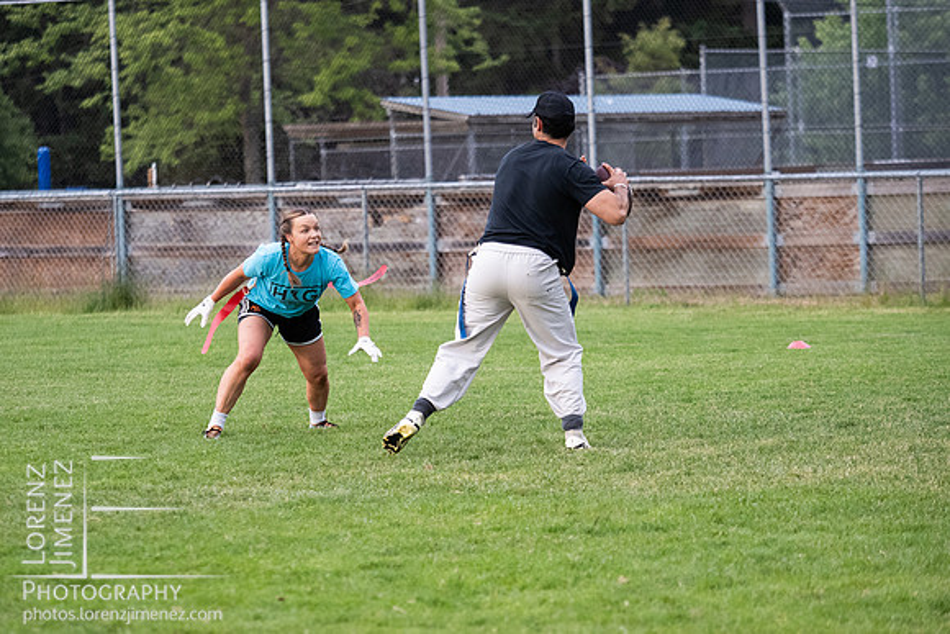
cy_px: 357
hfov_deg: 9.3
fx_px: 5820
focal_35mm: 220
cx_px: 475
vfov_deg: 6.2
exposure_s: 1/1250
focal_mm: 106
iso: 1600
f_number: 2.8
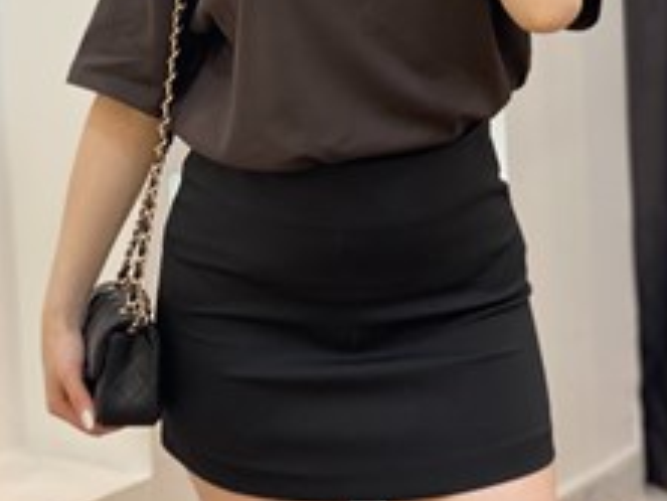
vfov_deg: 15.0
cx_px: 317
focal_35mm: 97
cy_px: 8
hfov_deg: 20.2
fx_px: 1870
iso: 100
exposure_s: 1/100
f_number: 2
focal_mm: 6
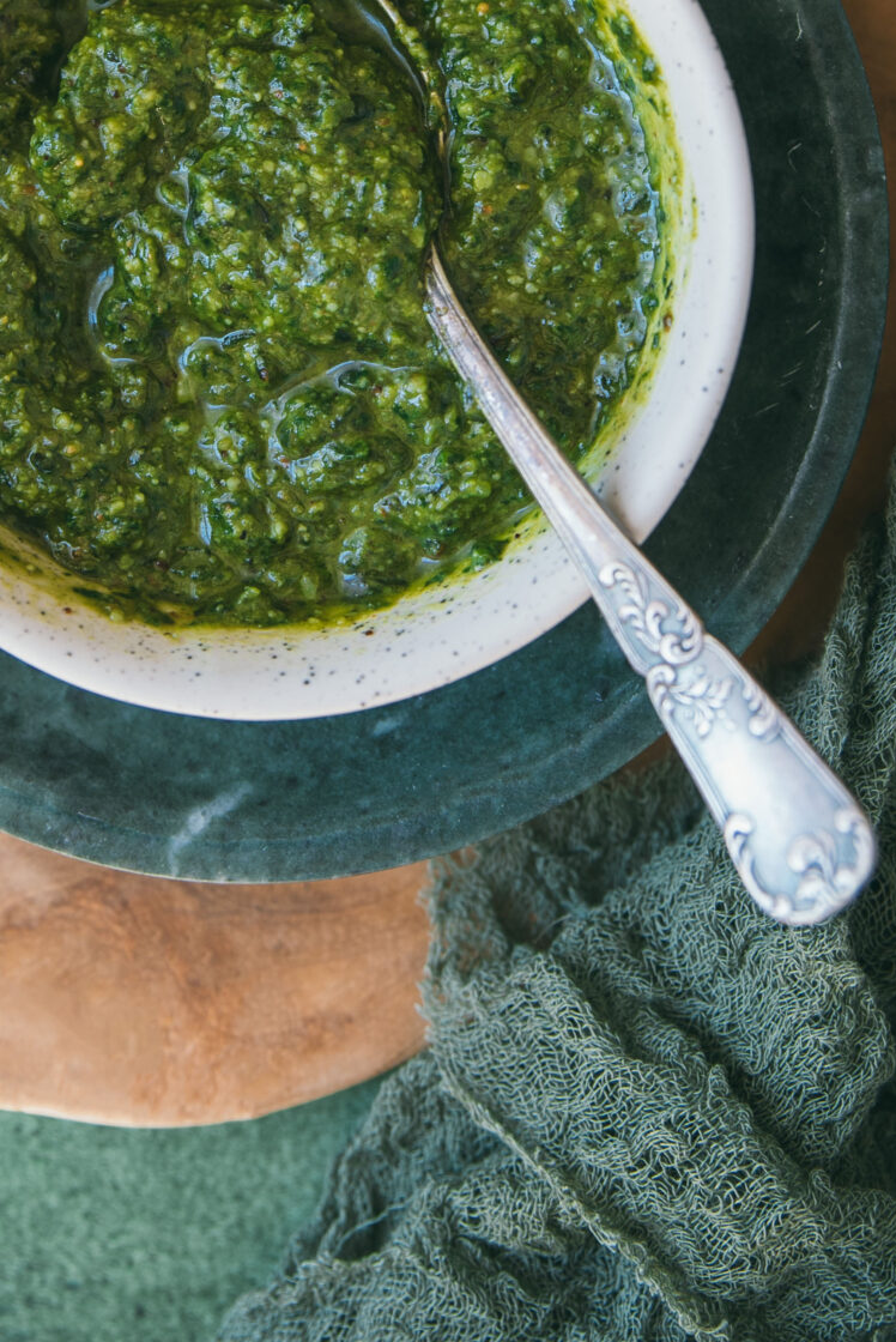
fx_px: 3579
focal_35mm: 96
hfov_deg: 14.2
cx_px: 295
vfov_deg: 20.5
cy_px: 0
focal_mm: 42
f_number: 3.2
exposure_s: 1/30
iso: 200
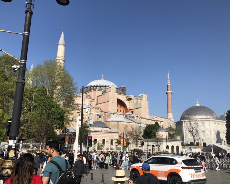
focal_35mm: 30
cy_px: 91
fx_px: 204
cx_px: 112
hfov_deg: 58.8
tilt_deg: +14.1
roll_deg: -2.0
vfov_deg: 48.5
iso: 20
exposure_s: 1/2825
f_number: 1.8
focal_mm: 3.99
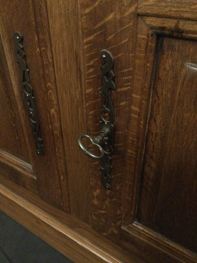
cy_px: 132
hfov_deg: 45.4
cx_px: 98
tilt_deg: -34.6
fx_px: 235
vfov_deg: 58.4
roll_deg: +1.2
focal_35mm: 31
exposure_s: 1/17
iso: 800
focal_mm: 3.3
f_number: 2.4
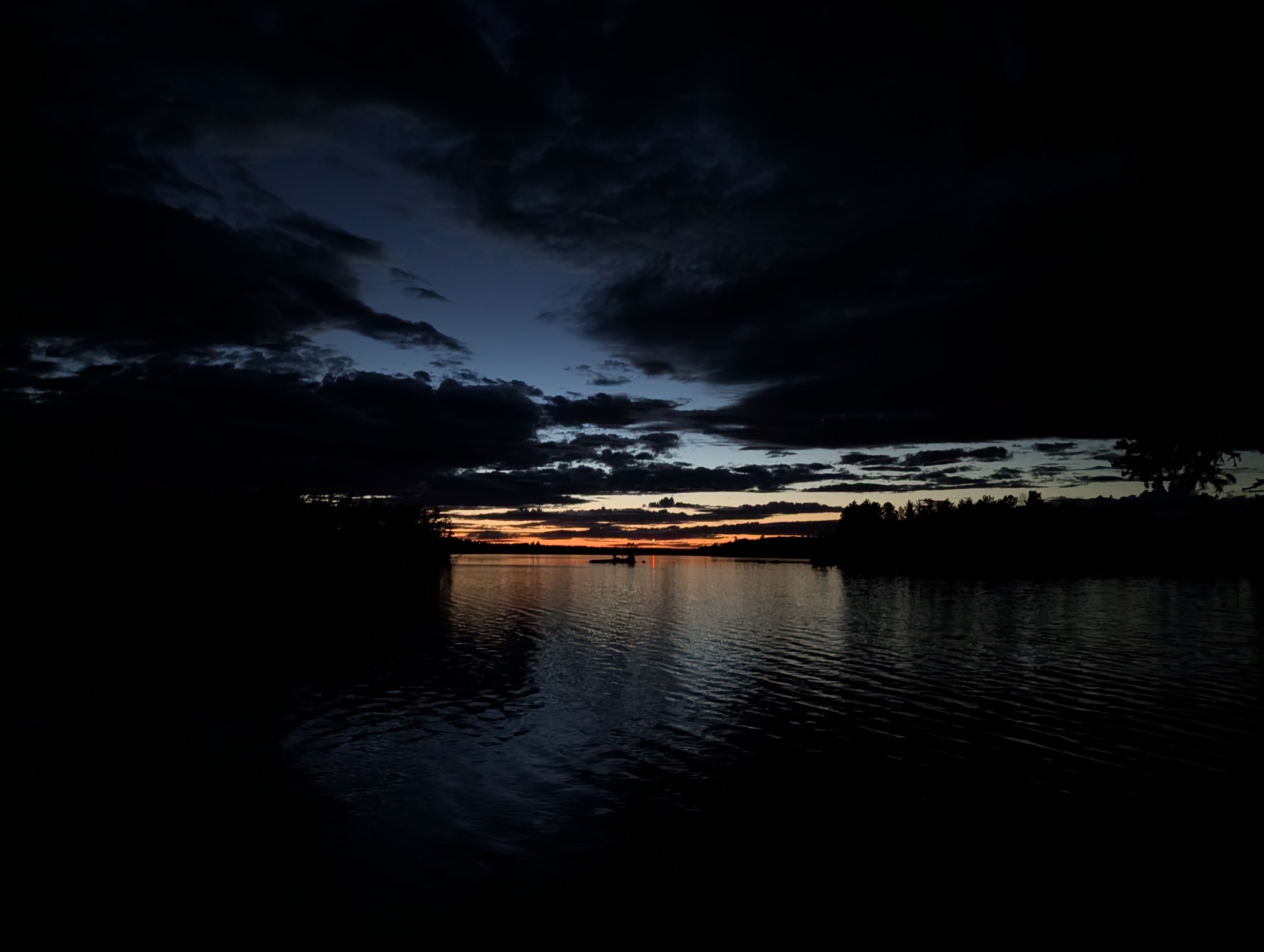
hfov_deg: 61.4
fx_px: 1060
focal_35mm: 29
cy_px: 481
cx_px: 555
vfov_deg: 48.3
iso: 3380
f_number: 1.68
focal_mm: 6.9
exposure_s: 1/14.9
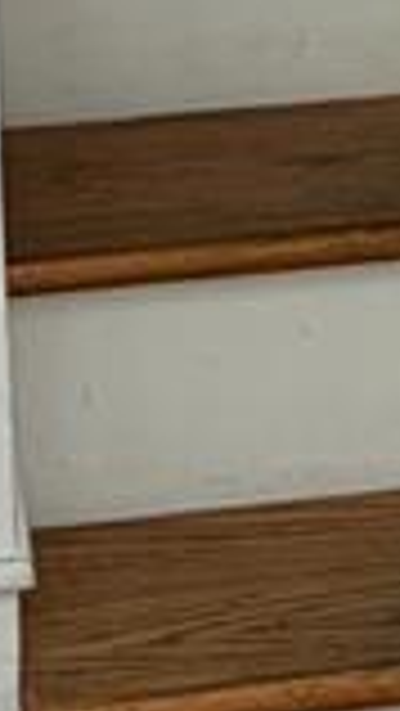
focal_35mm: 215
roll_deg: +1.7
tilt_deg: +1.4
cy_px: -1166
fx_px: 4050
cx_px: 445
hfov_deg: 5.6
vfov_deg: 8.8
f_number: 1.6
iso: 64
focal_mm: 5.96
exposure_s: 1/122
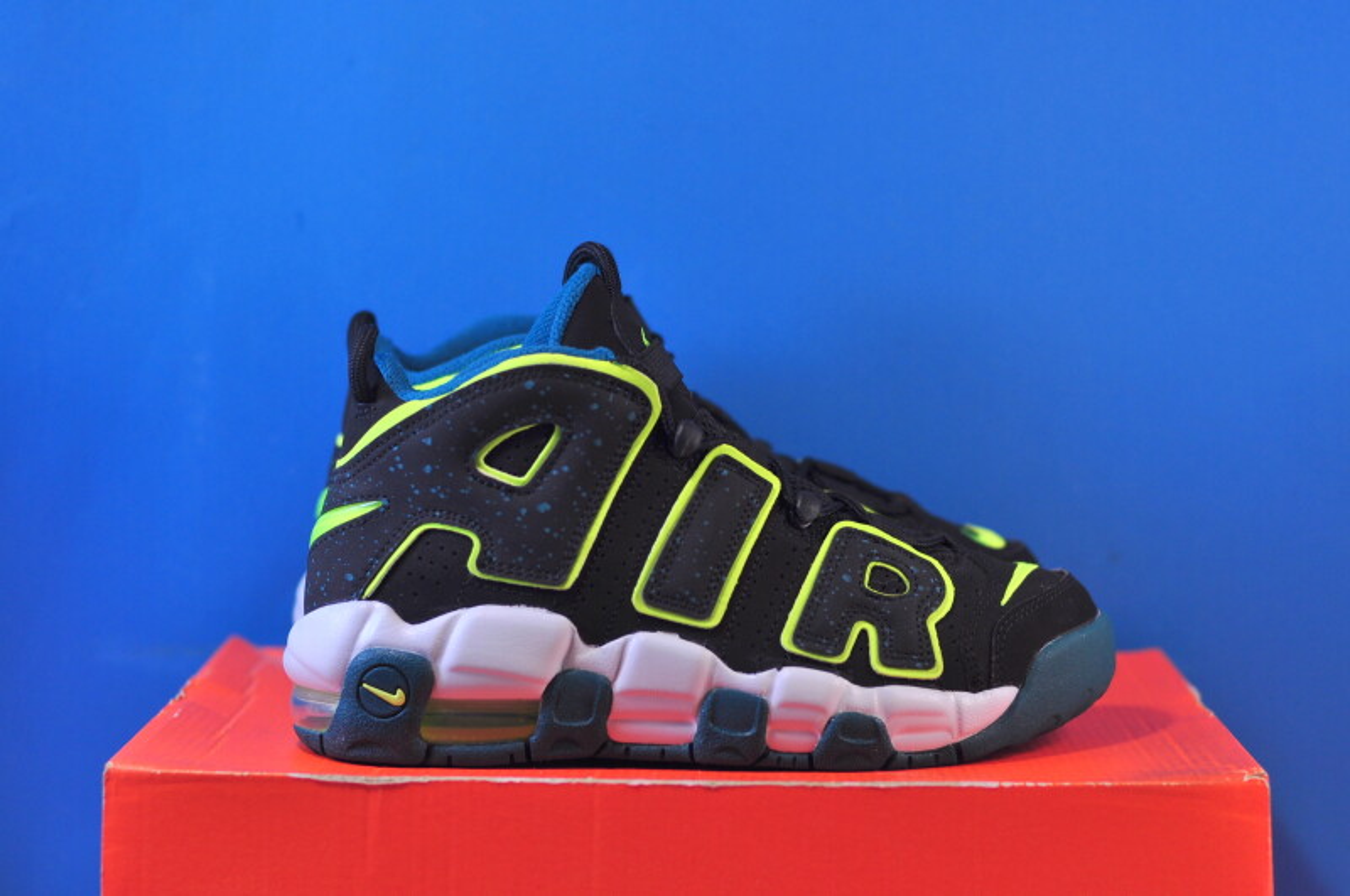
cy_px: 448
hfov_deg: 27.0
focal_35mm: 75
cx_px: 675
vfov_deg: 18.1
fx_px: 2808
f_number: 2.8
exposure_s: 1/320
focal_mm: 50
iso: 250
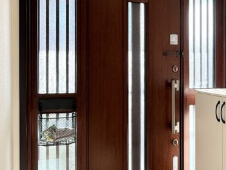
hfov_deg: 44.8
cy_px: 69
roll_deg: -0.1
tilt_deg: -1.1
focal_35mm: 41
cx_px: 159
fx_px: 267
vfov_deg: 35.0
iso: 100
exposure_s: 1/99
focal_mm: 2.22
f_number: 2.2
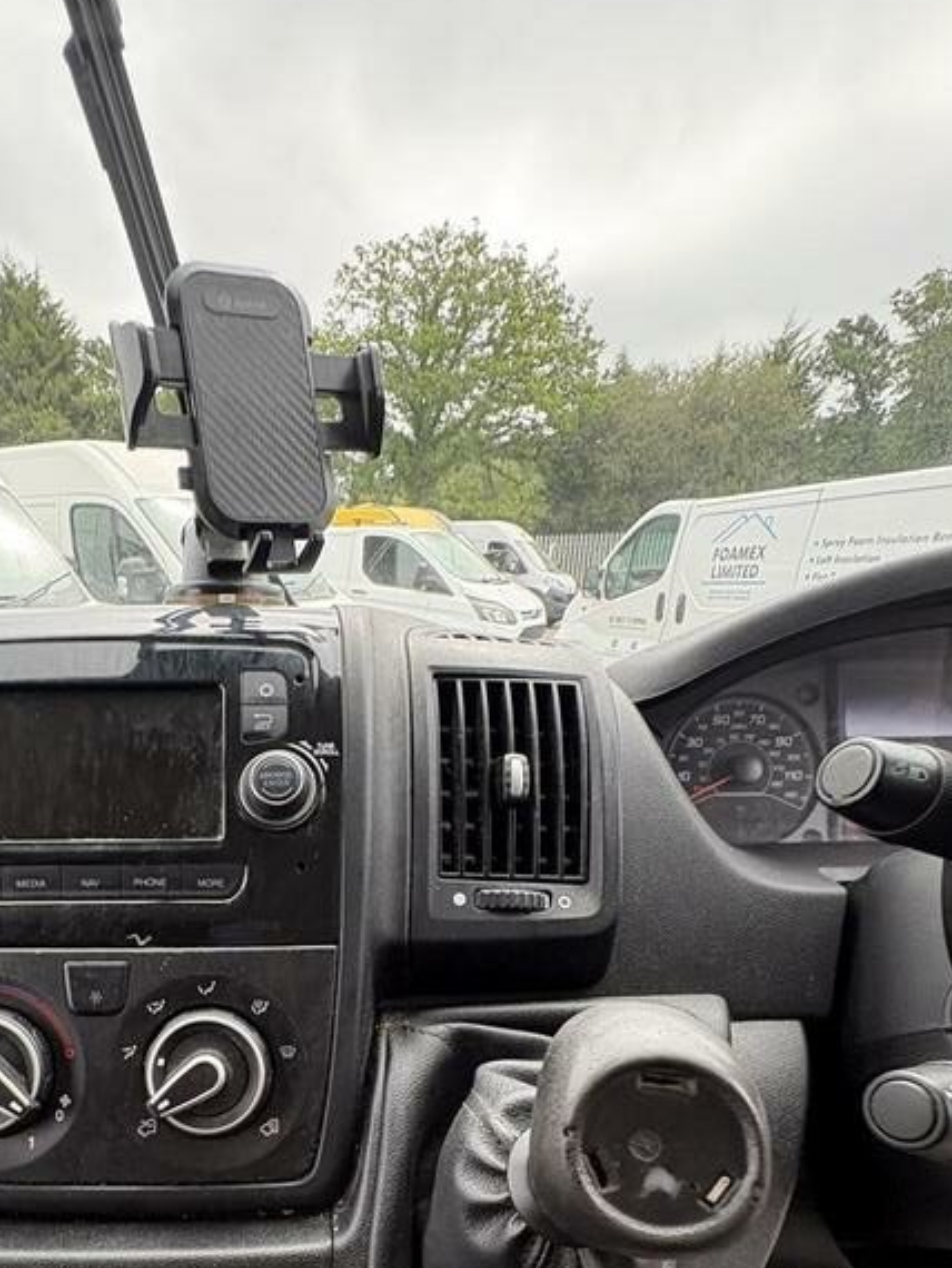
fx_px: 806
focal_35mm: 22
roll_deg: -3.8
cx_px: 267
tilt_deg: -29.3
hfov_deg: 58.7
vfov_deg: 71.9
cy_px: 928
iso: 100
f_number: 2.2
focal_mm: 2.22
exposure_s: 1/139
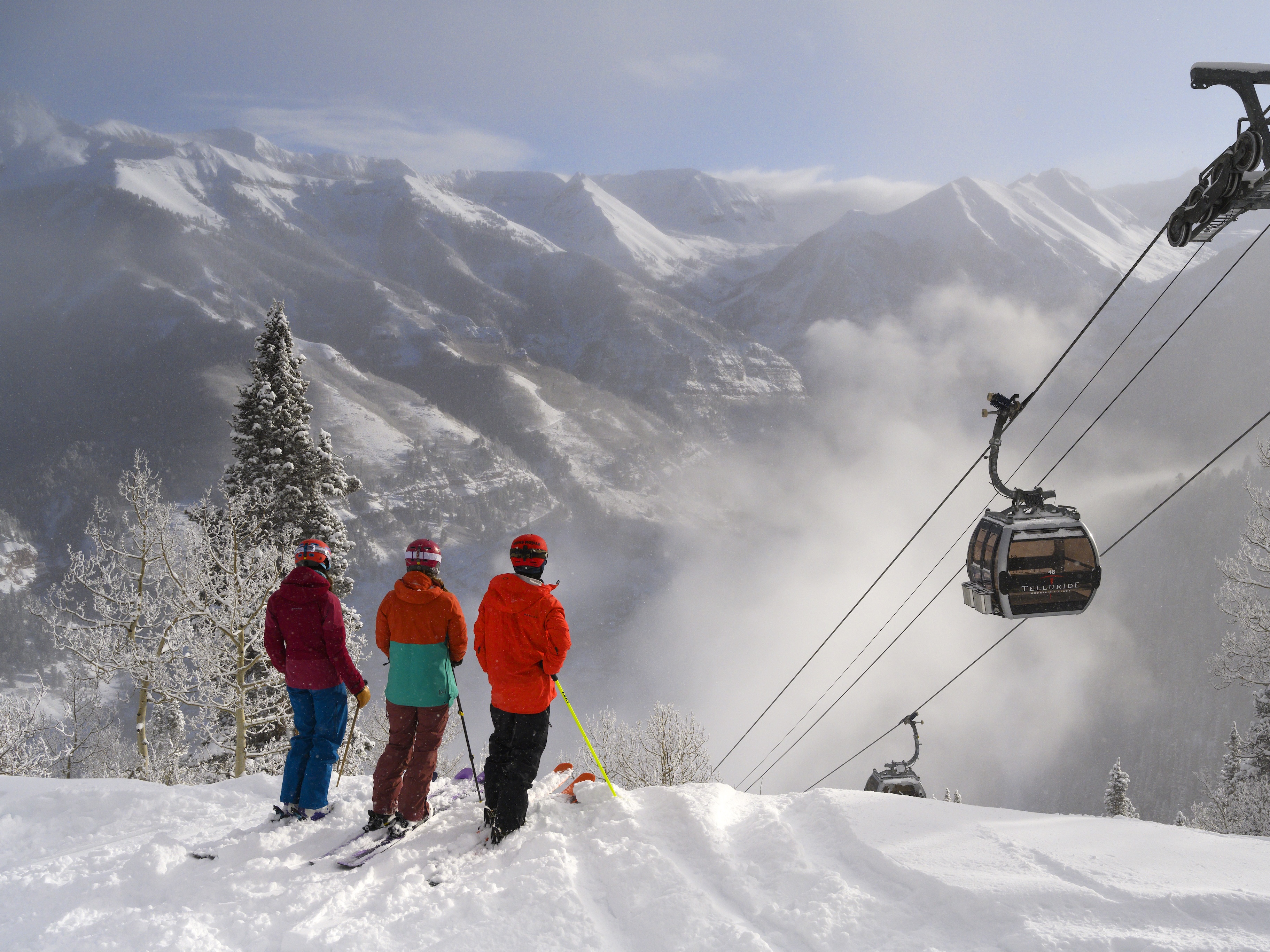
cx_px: 717
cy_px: 478
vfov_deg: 38.1
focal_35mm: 38
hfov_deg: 49.4
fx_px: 1377
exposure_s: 1/5000
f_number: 8
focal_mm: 34.5
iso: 200
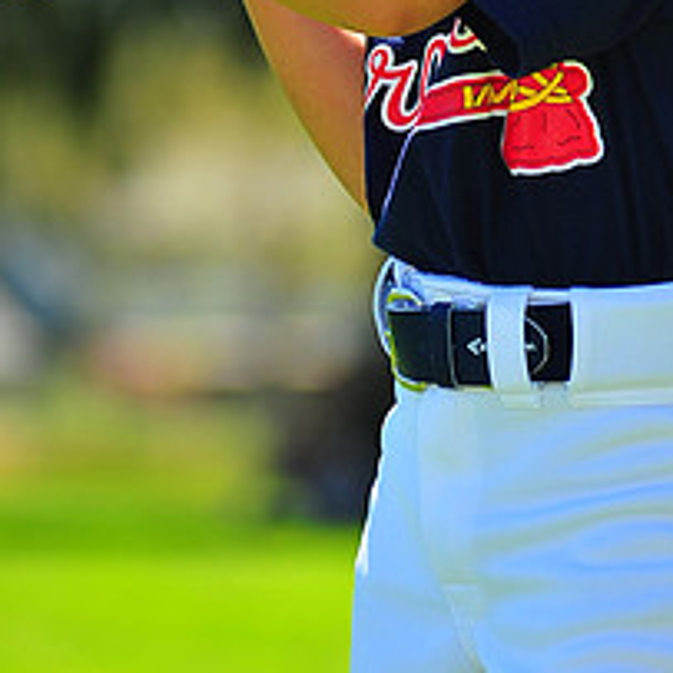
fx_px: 9590
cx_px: 507
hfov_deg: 4.0
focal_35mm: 436
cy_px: -222
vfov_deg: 4.0
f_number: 5
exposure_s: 1/500
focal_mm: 180
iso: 200
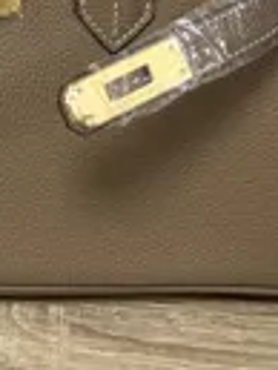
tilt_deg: -22.1
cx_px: -14
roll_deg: -1.7
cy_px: -181
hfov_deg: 16.2
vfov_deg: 19.3
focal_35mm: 89
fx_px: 951
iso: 160
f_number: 1.78
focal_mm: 6.76
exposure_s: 1/47
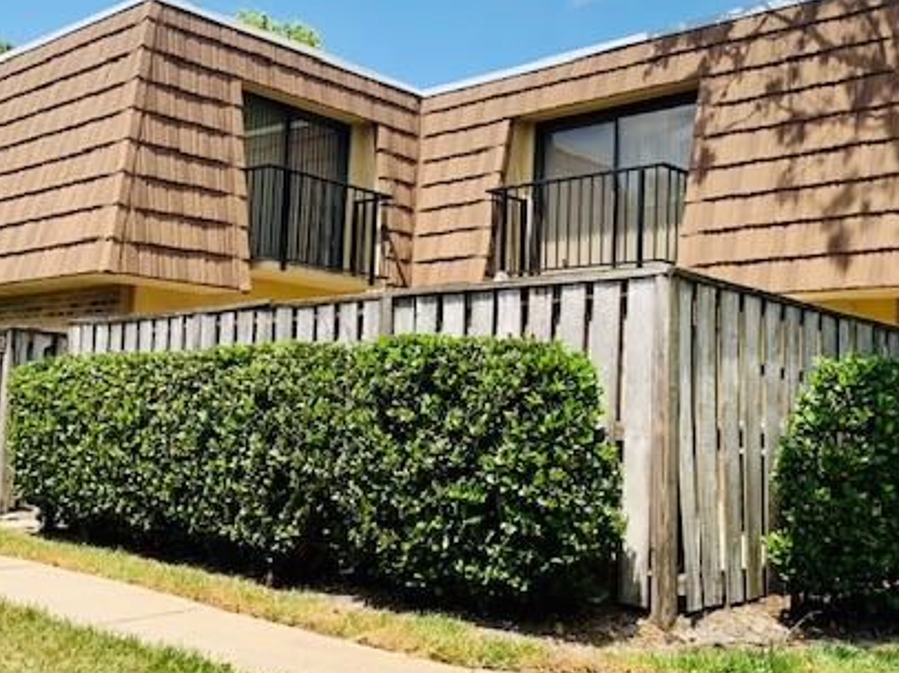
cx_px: 520
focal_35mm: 41
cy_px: 330
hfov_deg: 45.6
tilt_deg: +8.3
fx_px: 1064
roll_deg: -3.1
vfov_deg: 35.1
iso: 25
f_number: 1.8
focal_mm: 4.25
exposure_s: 1/1845
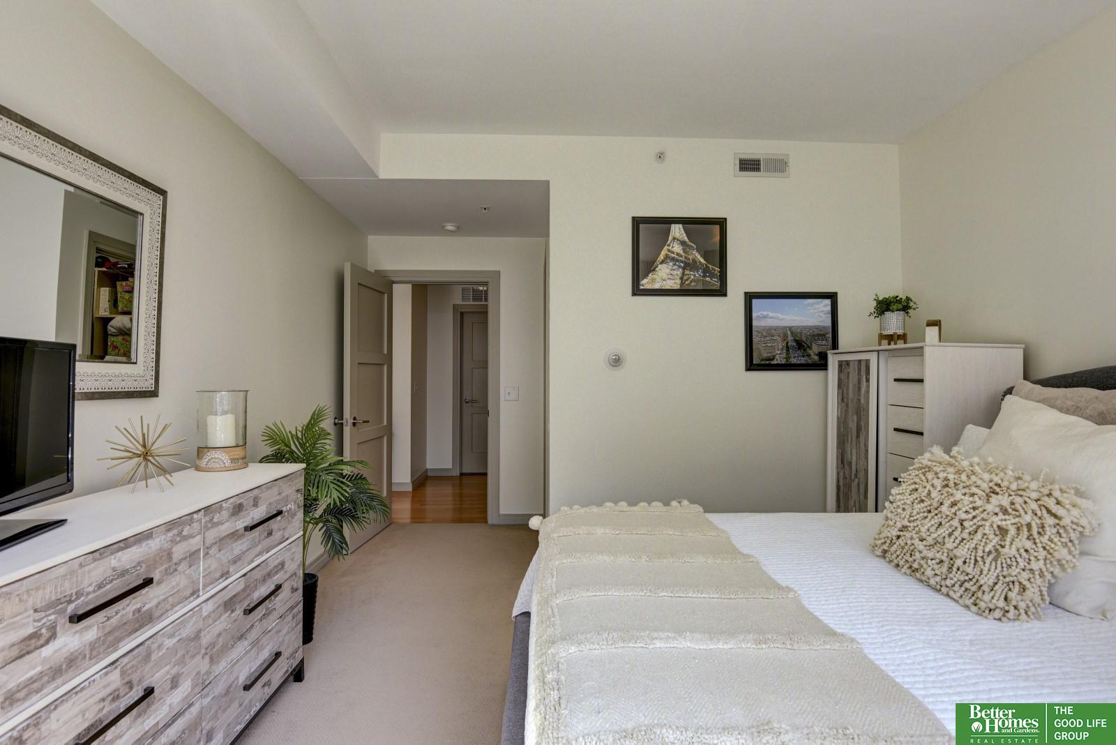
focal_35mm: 35
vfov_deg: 37.9
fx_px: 1085
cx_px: 558
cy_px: 372
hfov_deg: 54.4
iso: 400
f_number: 8
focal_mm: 35
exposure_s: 1/80
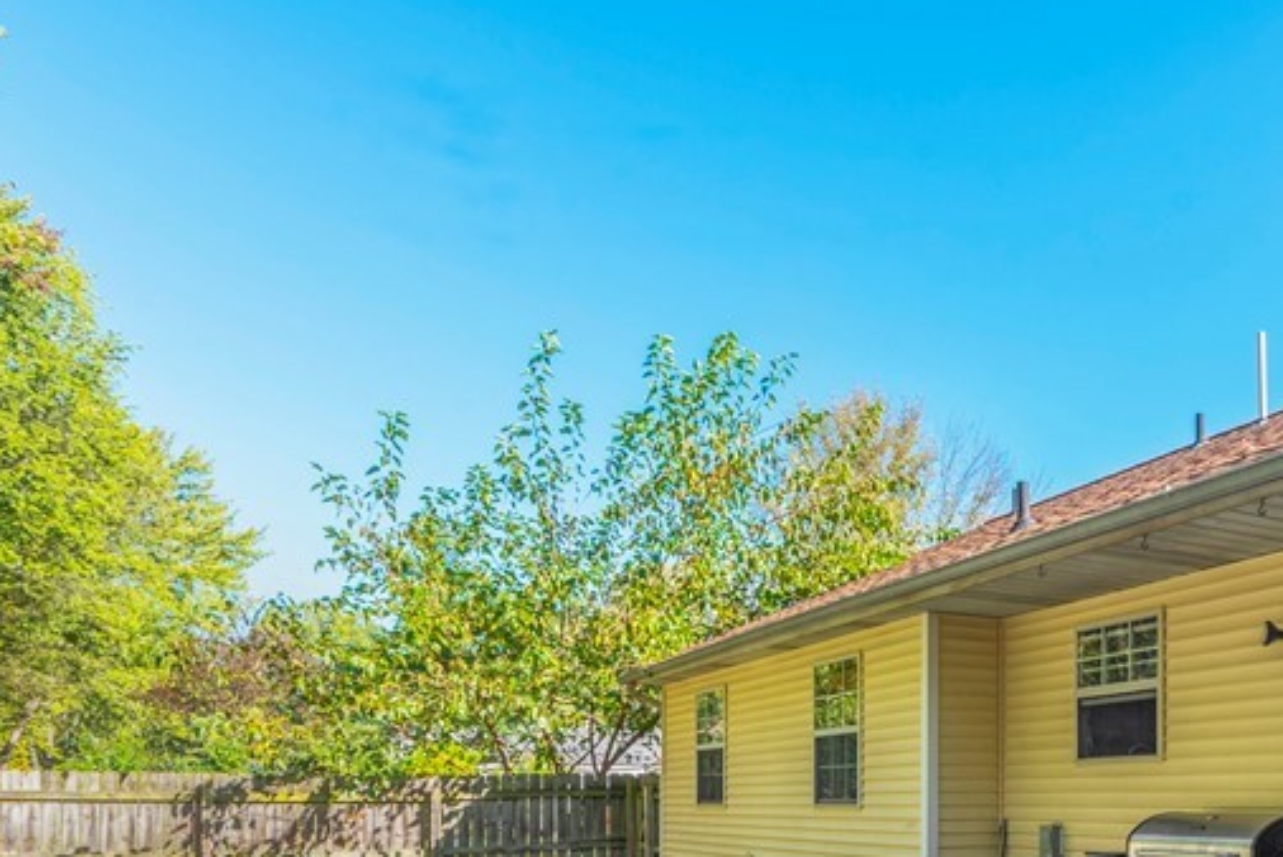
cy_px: 844
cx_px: 1003
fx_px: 1070
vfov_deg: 39.0
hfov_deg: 57.8
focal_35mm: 30
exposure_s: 1/100
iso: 200
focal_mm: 14
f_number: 9
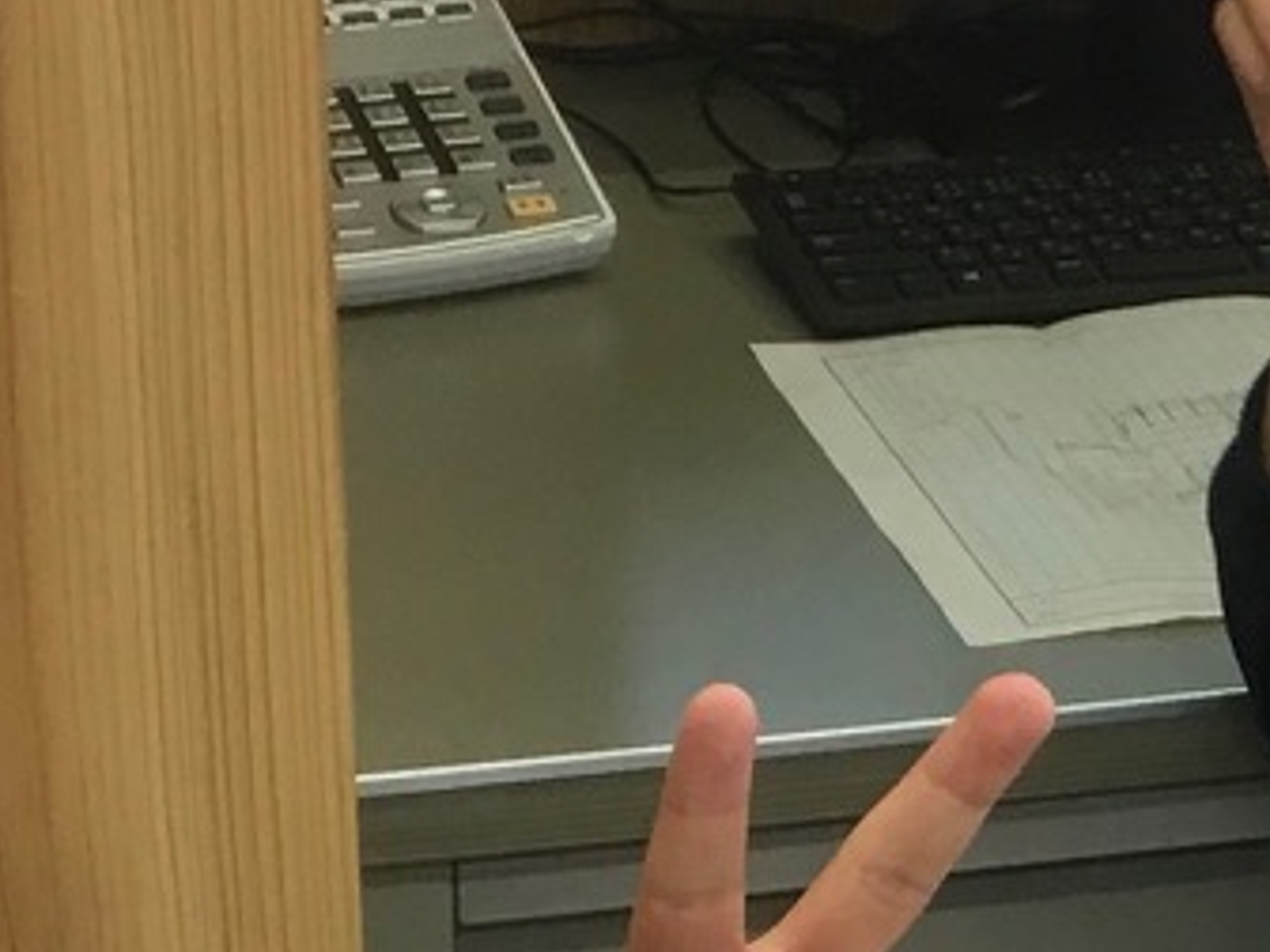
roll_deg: -2.1
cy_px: 876
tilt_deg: -22.4
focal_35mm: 174
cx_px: 1561
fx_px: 6384
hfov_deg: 11.1
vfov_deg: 8.5
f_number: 2.2
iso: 64
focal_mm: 4.15
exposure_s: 1/30
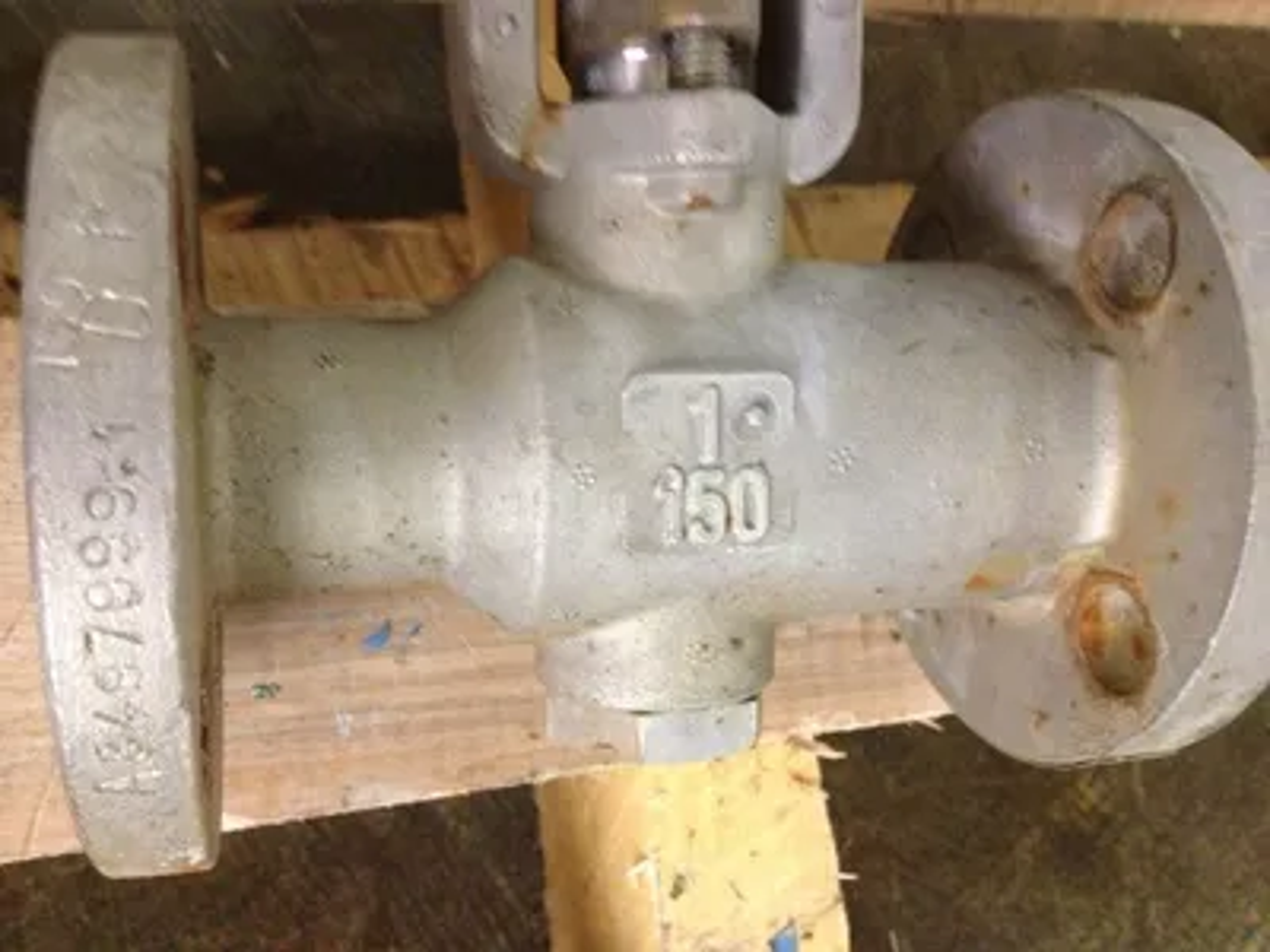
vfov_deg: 40.7
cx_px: 635
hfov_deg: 52.6
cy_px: 476
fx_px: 1284
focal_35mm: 35
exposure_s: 1/20
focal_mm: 4.28
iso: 400
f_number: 2.4
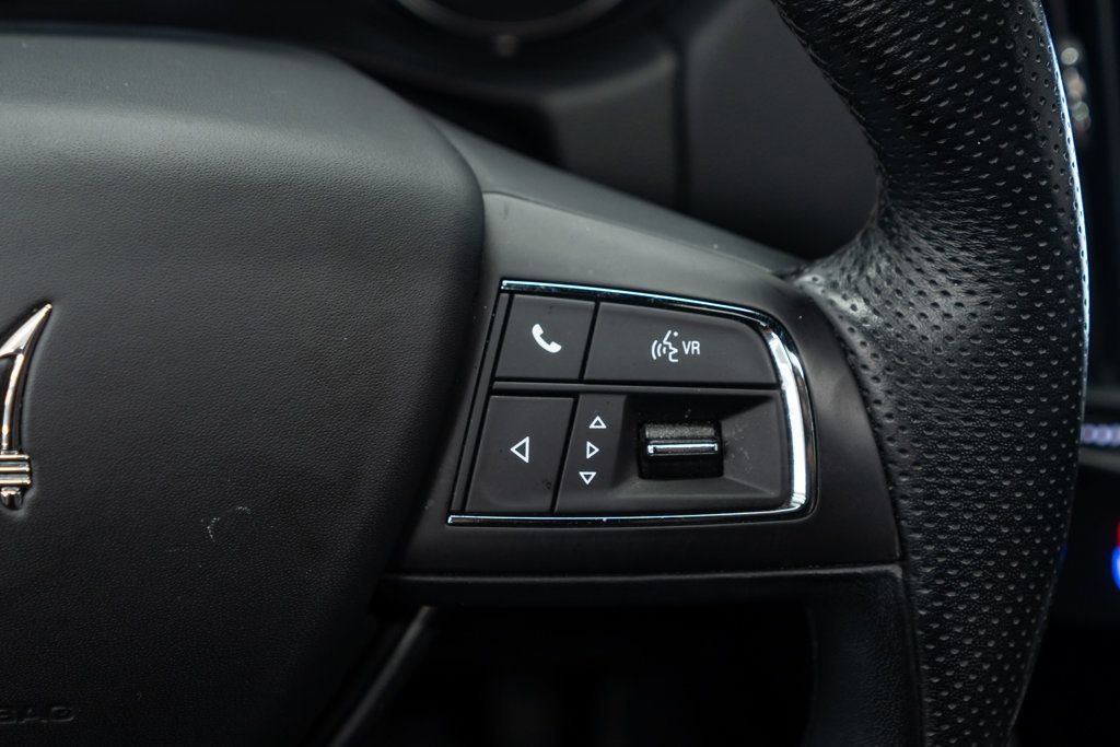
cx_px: 560
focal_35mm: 42
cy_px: 374
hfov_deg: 46.4
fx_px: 1307
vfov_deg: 31.9
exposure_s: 1/50
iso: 800
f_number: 3.5
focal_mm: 28
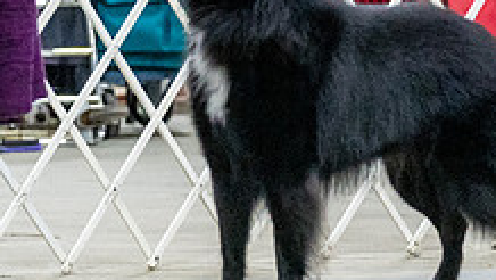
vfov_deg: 2.5
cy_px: -43
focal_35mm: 480
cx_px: 331
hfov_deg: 4.5
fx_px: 6318
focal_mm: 148
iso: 6400
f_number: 3.2
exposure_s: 1/320
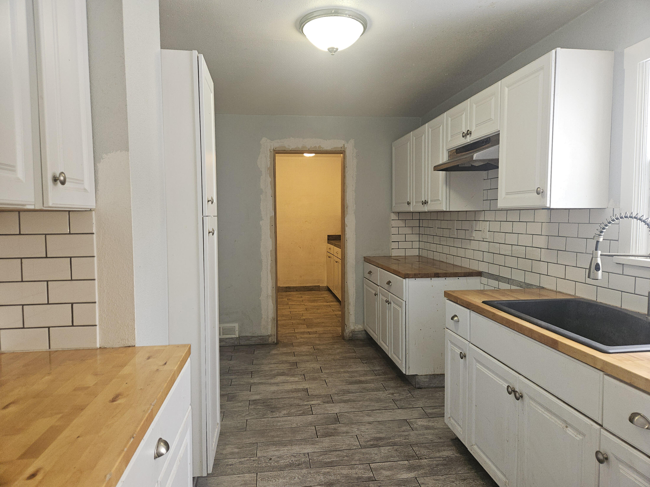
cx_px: 325
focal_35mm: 23
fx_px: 432
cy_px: 244
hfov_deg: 73.9
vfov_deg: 58.9
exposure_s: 1/60
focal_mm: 5.4
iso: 64
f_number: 1.8
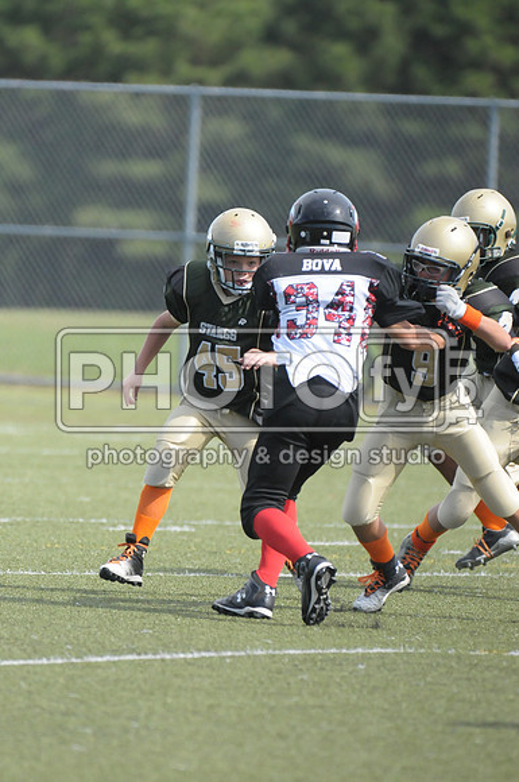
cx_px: 260
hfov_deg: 3.0
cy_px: 391
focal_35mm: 450
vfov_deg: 4.6
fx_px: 9760
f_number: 4
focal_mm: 300
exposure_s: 1/6400
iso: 1600
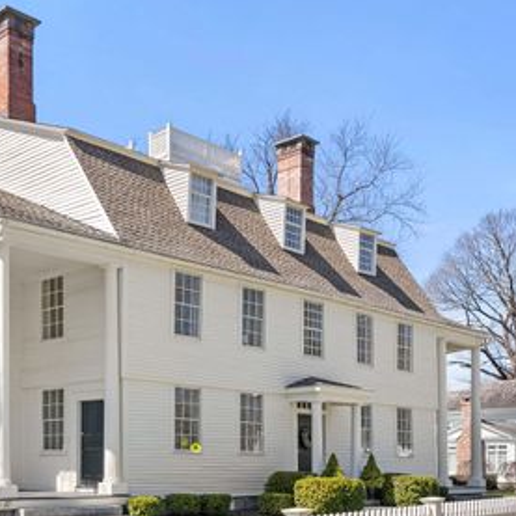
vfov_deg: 38.0
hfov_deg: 37.0
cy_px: 296
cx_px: 117
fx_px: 748
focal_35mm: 44
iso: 640
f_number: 8
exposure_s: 1/400
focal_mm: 28.9
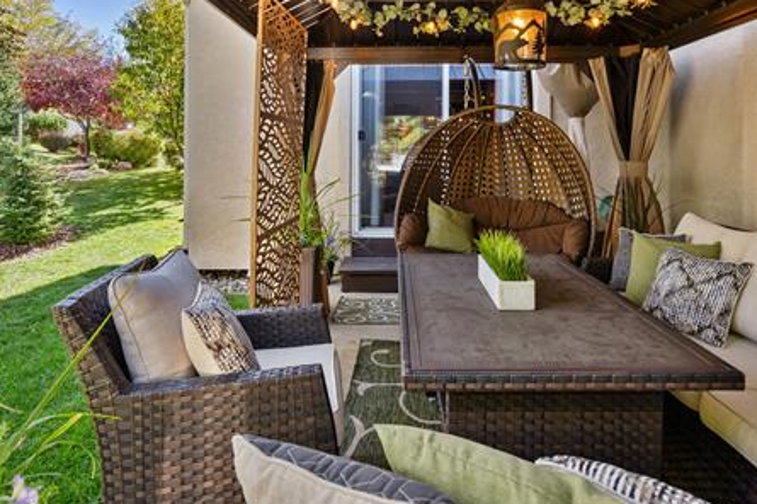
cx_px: 395
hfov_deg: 76.1
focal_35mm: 23
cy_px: 152
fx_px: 483
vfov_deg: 53.5
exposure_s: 1/3
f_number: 6.3
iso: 100
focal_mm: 16
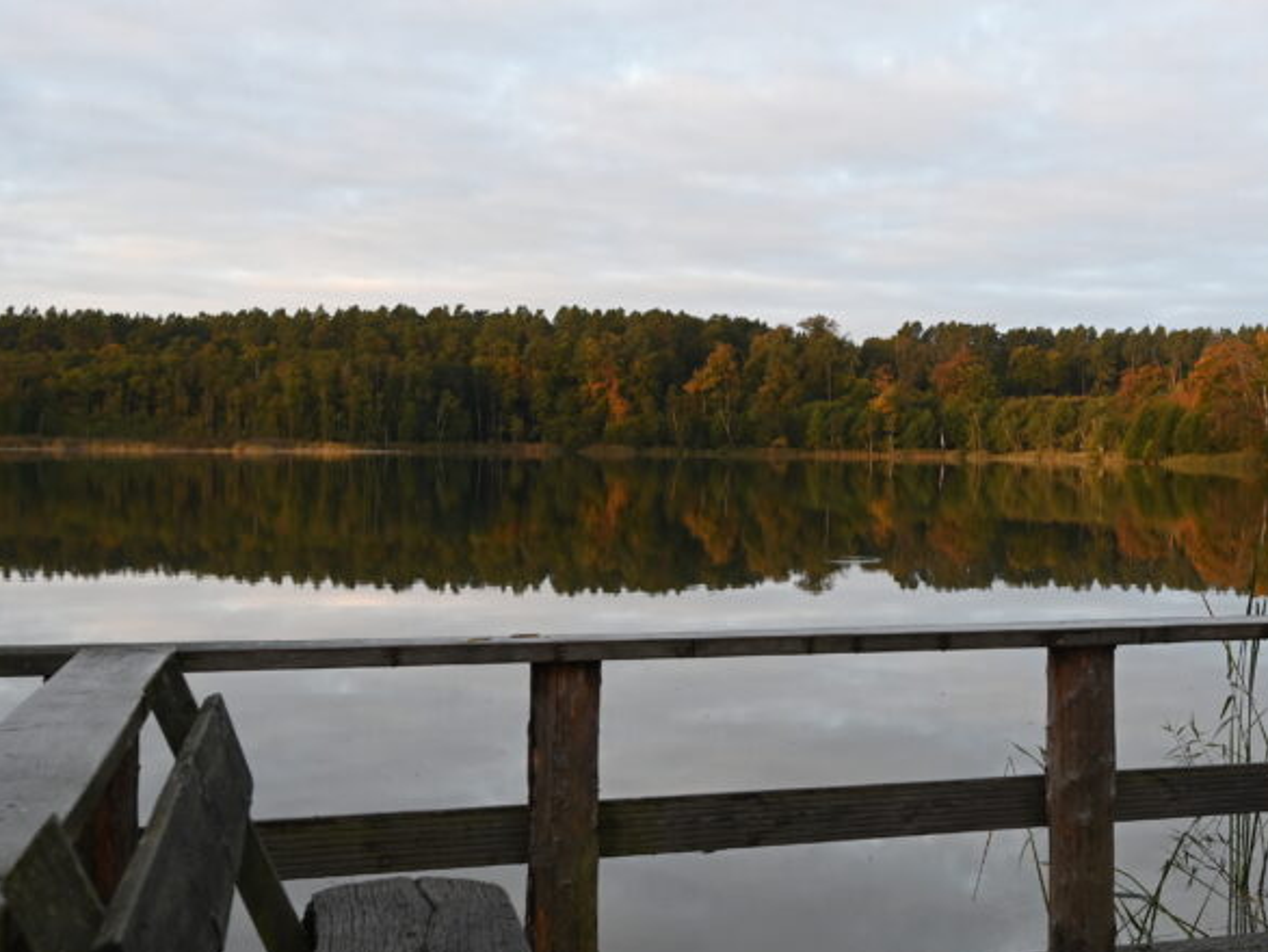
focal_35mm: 47
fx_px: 1722
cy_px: 458
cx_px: 1091
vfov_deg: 30.9
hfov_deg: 38.2
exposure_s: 1/160
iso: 320
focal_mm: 28
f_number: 5
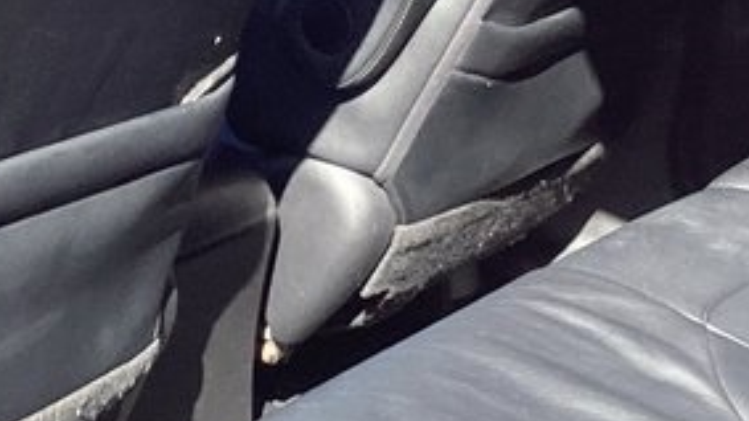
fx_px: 2422
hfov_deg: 17.5
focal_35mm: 122
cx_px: 177
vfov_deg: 9.7
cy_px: -138
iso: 25
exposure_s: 1/266
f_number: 2.4
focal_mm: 3.3
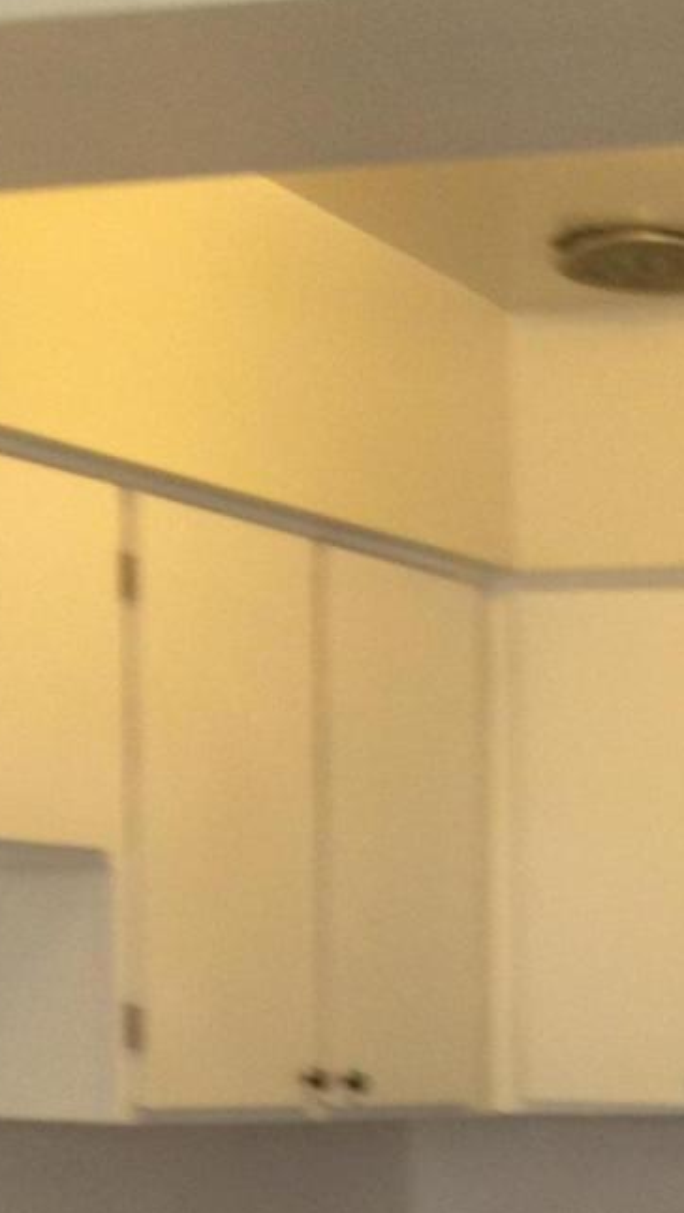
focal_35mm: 118
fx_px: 3800
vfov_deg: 17.1
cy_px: 1568
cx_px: 1141
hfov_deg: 9.9
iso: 80
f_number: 2.4
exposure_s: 1/20
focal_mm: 4.28
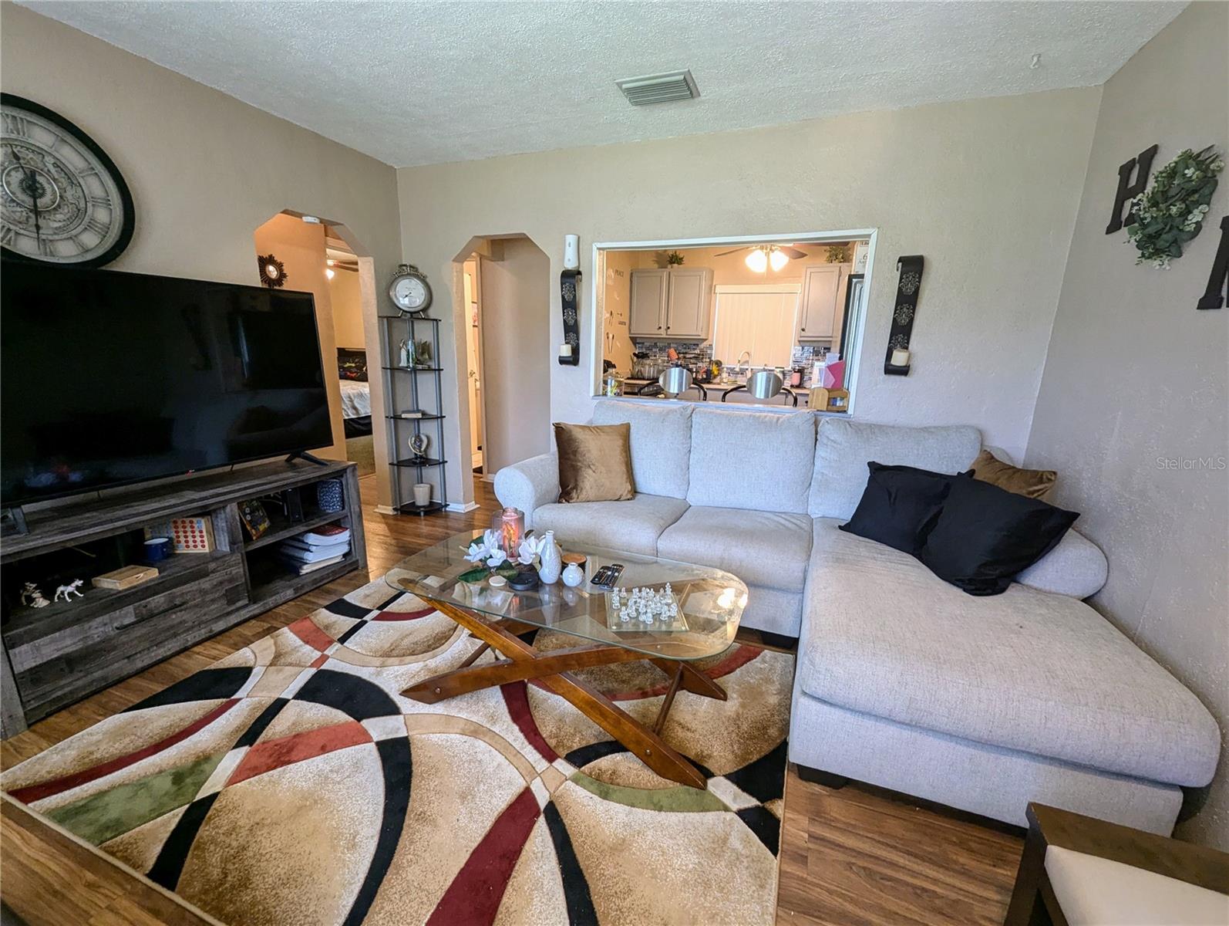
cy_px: 463
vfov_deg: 90.1
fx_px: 462
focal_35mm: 13
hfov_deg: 106.1
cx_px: 614
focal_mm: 1.95
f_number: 2.2
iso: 95
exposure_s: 1/24
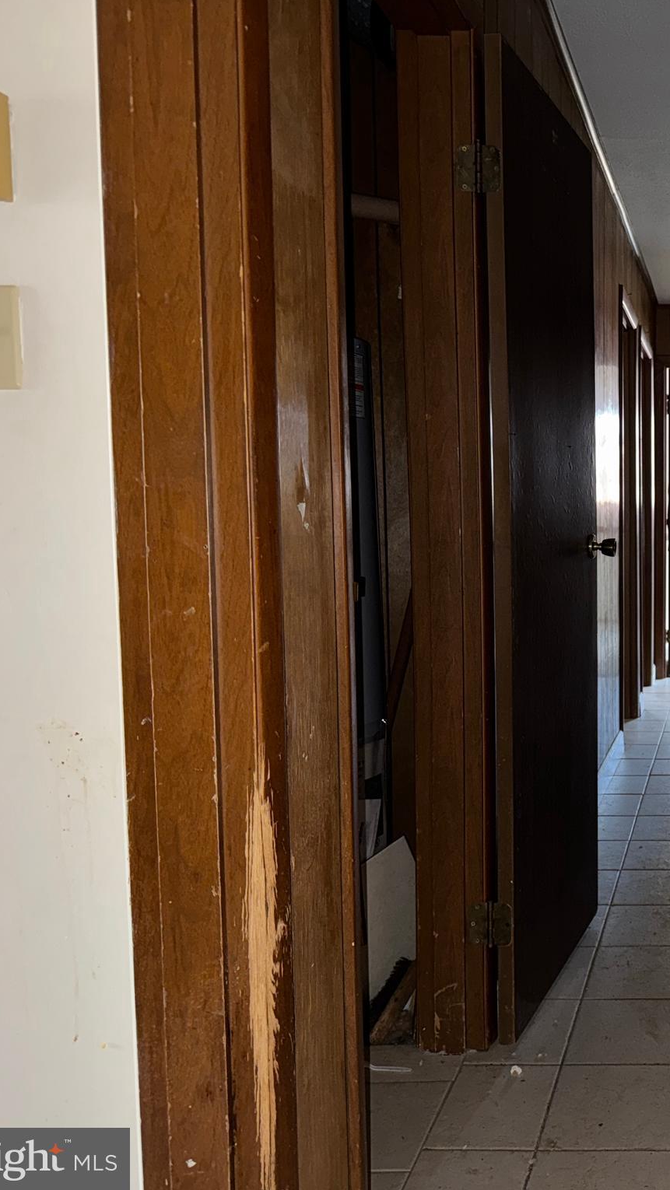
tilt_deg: -4.9
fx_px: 1105
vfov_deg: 56.6
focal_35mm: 35
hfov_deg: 30.3
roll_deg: +0.0
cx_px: 732
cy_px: 594
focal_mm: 6.76
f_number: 1.78
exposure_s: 1/12
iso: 100
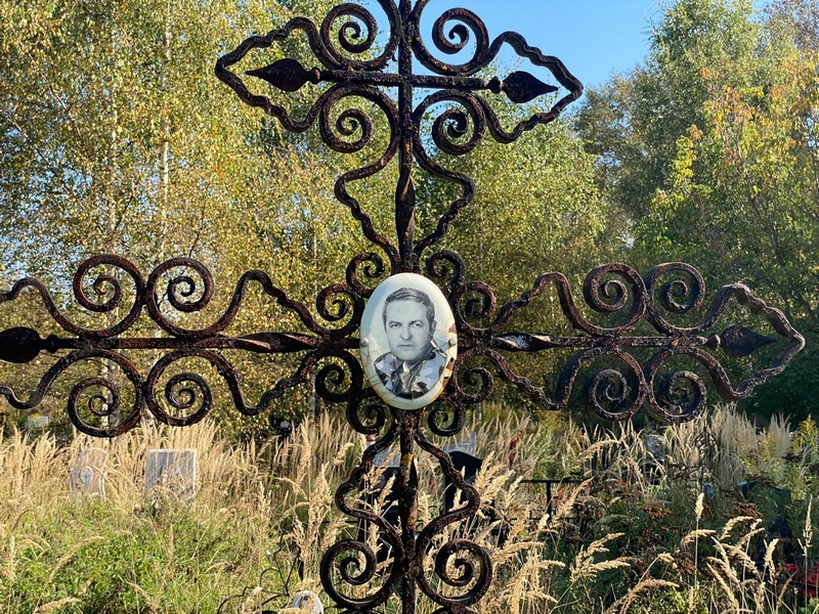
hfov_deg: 36.8
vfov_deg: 28.0
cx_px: 410
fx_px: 1230
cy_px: 307
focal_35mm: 52
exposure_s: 1/585
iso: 20
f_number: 2
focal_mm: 6
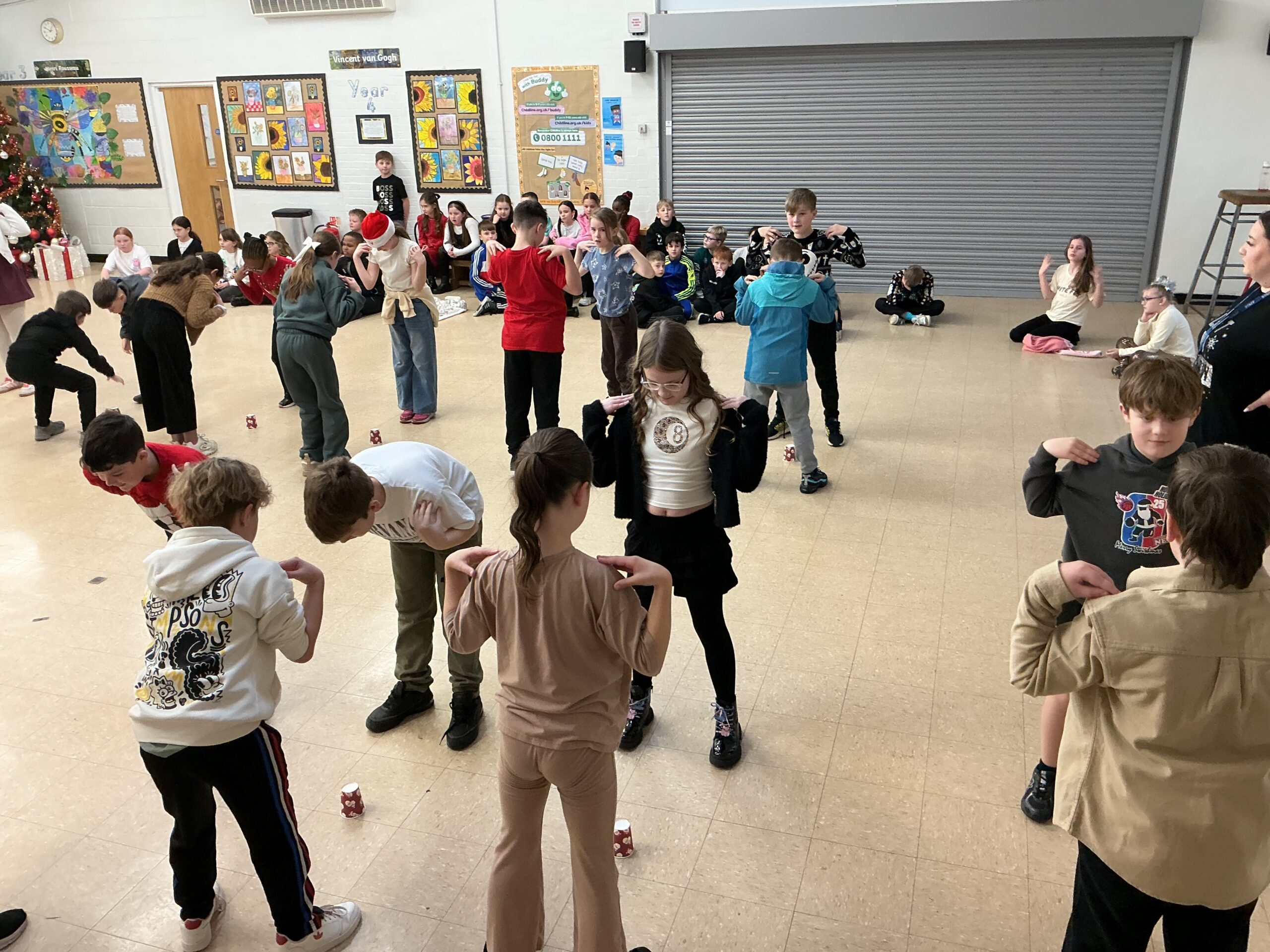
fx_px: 1064
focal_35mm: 29
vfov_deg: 48.2
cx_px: 635
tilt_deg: -21.2
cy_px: 476
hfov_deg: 61.7
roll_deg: +1.7
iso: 125
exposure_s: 1/50
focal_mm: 3
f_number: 1.8
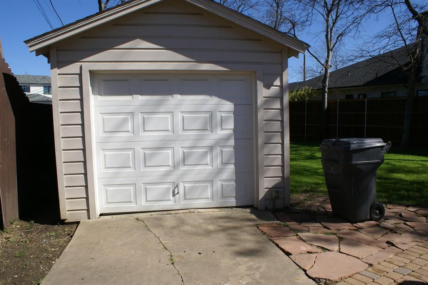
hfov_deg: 67.4
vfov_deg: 47.9
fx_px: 321
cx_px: 214
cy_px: 142
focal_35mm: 27
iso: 100
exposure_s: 1/200
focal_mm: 18
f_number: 10
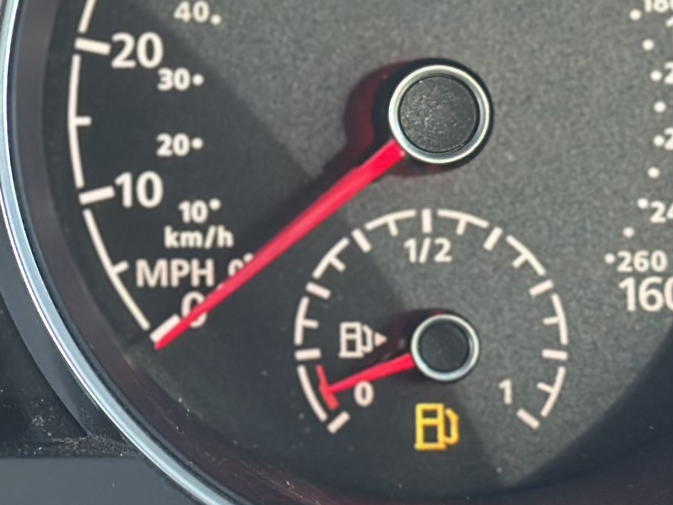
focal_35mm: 188
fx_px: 3655
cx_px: -230
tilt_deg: -21.6
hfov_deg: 10.3
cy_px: 43
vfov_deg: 7.9
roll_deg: +2.3
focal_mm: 6.86
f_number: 1.78
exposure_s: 1/60
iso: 200
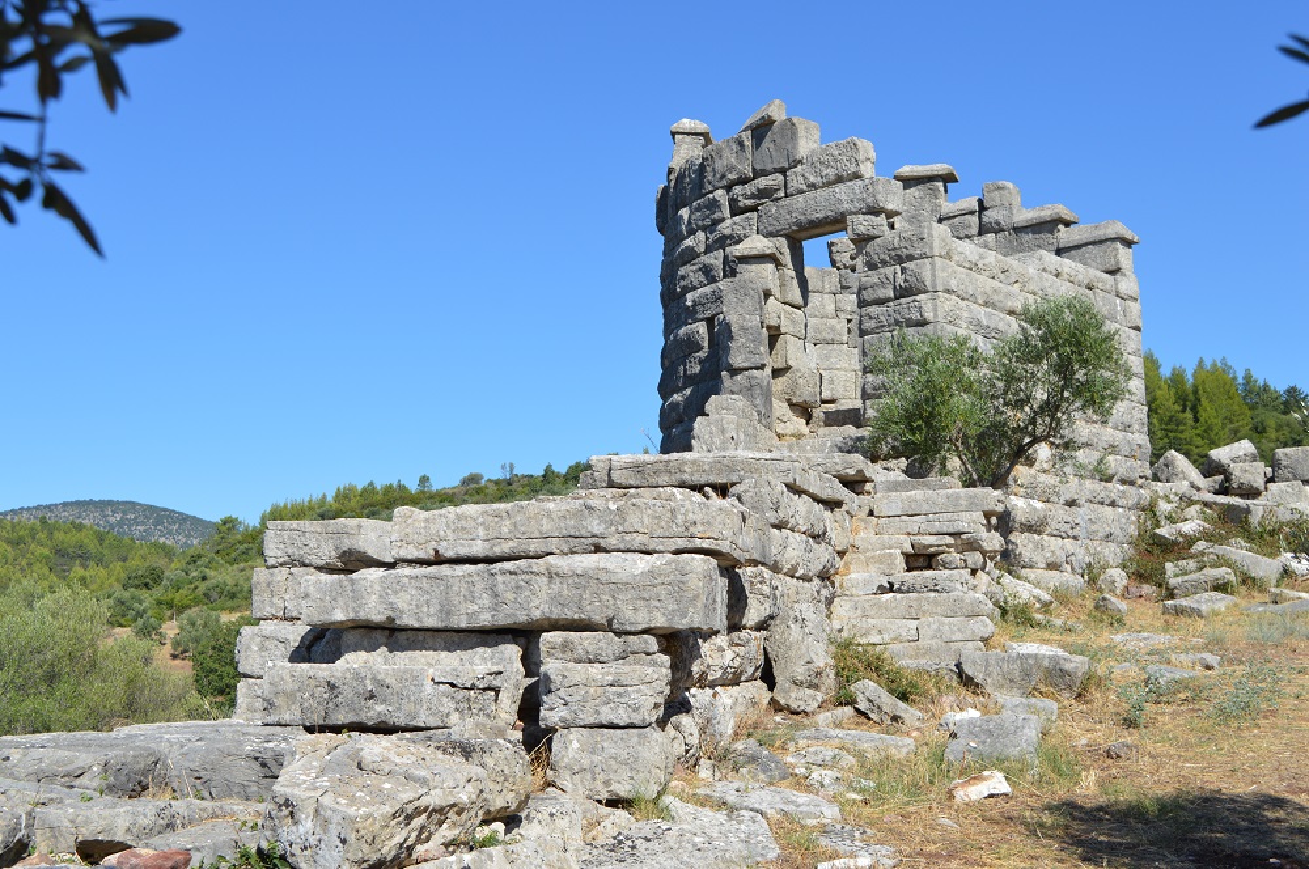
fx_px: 1580
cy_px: 434
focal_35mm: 44
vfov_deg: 30.8
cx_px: 654
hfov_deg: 45.0
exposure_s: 1/320
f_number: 9
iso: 100
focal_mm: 29
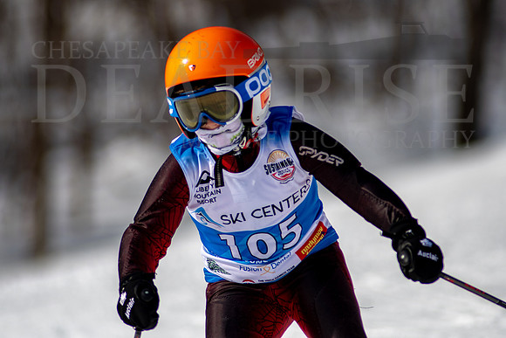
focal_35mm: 538
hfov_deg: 3.8
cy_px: 136
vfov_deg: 2.6
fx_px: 7561
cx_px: 253
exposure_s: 1/6400
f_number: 2.8
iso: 100
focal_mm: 300
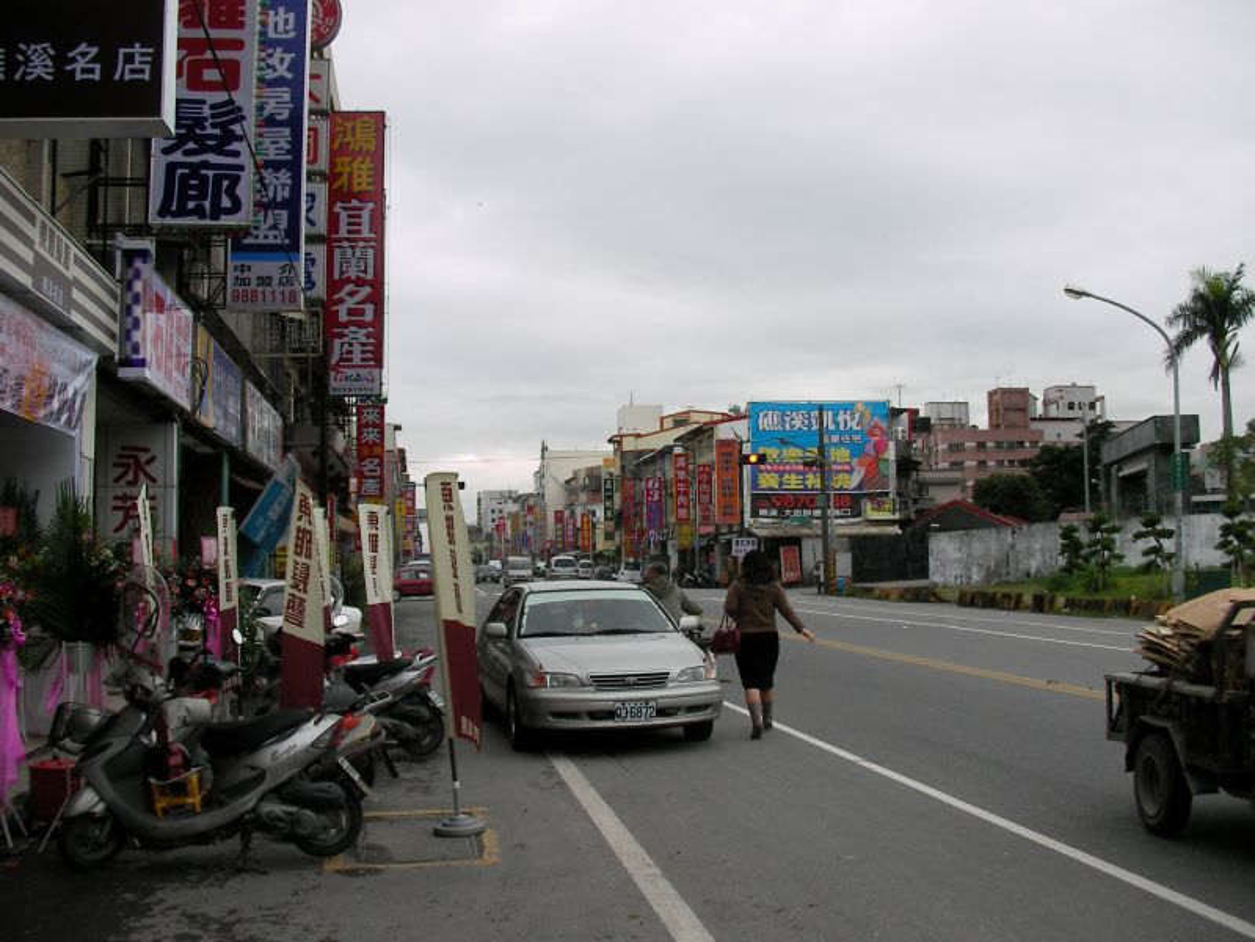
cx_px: 628
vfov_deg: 35.1
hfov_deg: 45.8
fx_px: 1486
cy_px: 471
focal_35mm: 41
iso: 50
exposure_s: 1/308
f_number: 4.5
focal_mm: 6.3
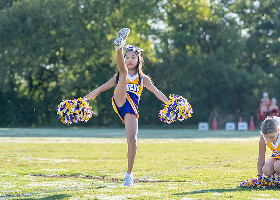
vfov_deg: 9.4
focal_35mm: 152
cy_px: 91
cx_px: 170
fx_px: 1212
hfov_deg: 13.2
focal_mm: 105
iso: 400
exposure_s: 1/2000
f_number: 2.8
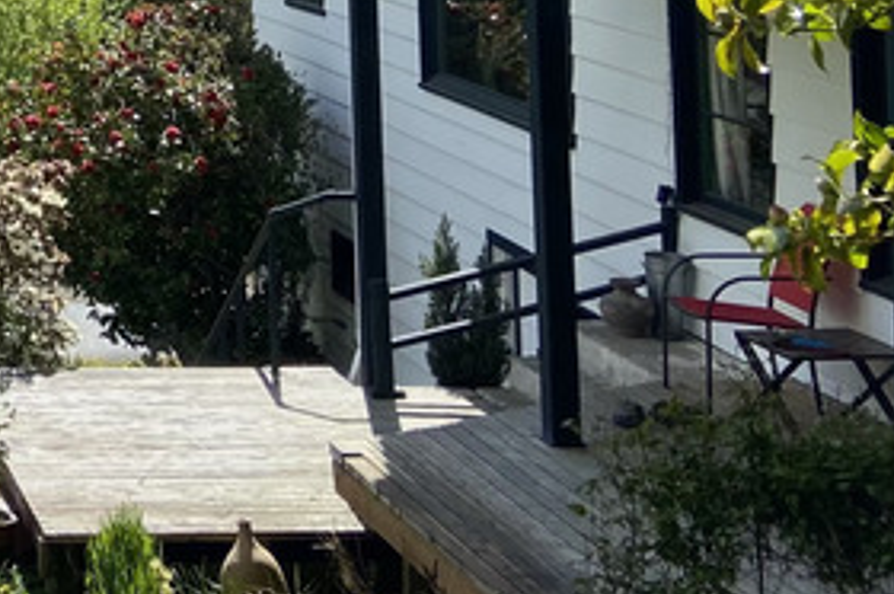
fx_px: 2456
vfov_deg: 12.9
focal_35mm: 99
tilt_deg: +1.7
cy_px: -367
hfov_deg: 18.5
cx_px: -402
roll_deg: +0.4
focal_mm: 4.25
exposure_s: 1/2141
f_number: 1.8
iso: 32
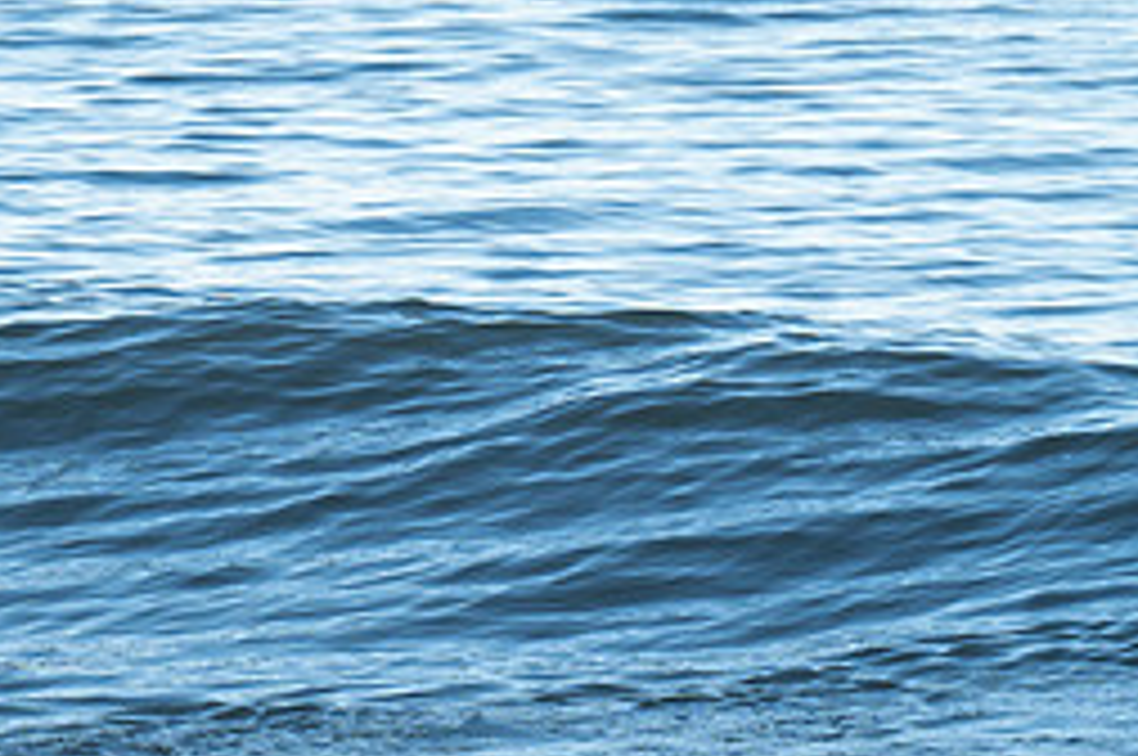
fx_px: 17806
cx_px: -517
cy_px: 722
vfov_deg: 2.4
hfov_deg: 3.6
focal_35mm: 564
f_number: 4.5
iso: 400
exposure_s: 1/1250
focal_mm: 191
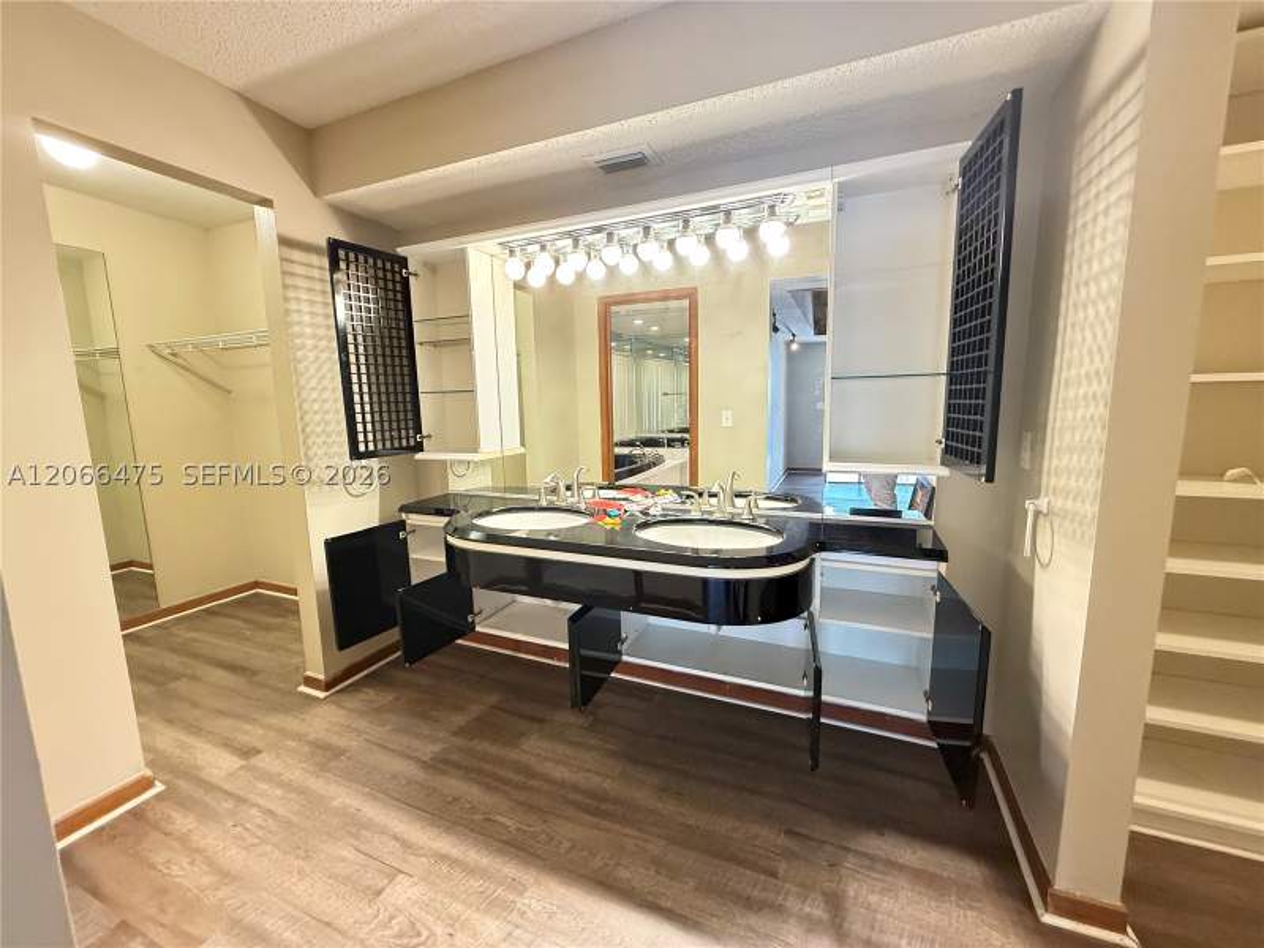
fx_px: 511
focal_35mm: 14
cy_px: 474
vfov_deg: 85.7
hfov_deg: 102.1
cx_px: 632
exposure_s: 1/60
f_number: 2.2
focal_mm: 2.22
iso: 800
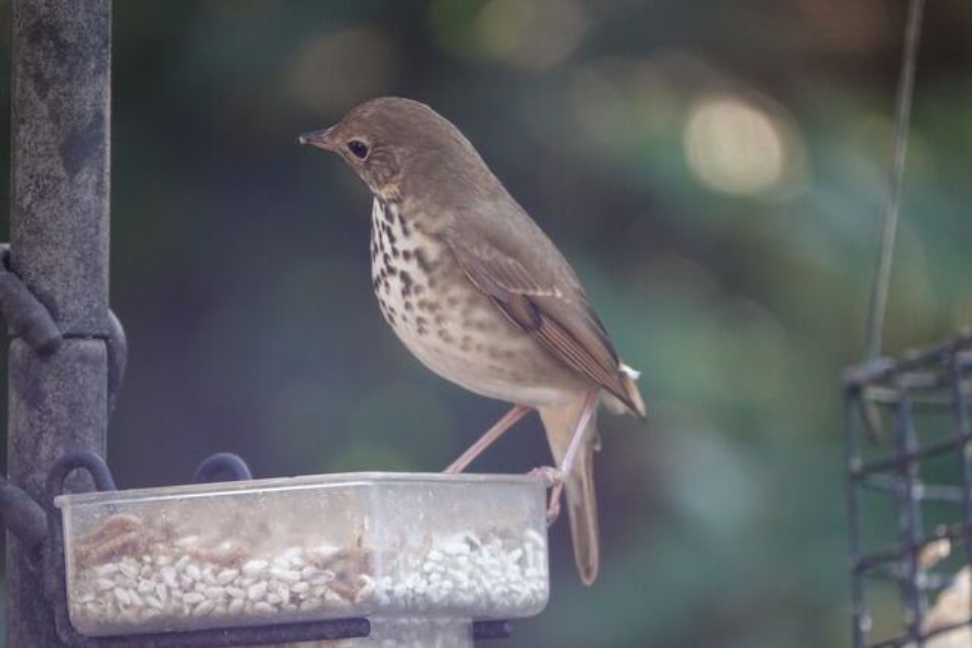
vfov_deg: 2.3
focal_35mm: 600
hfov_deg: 3.4
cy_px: 324
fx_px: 16203
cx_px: 486
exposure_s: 1/60
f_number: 4
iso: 800
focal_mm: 220
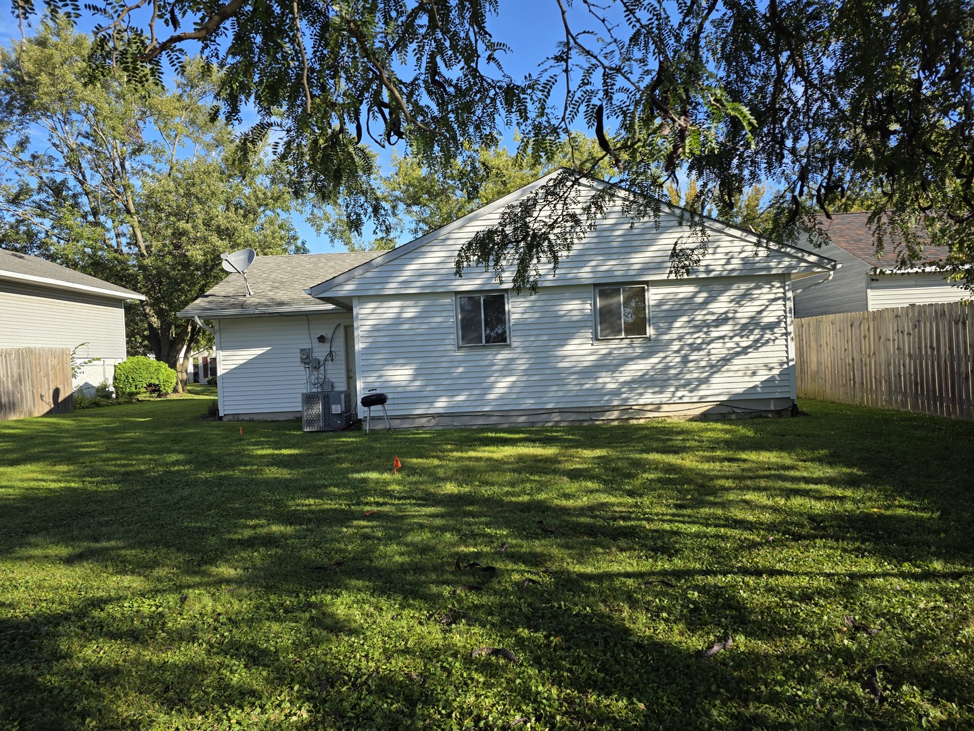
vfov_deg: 58.9
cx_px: 487
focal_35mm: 23
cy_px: 366
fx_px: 647
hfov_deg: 73.9
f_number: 1.7
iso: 80
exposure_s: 1/2333
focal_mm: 6.3
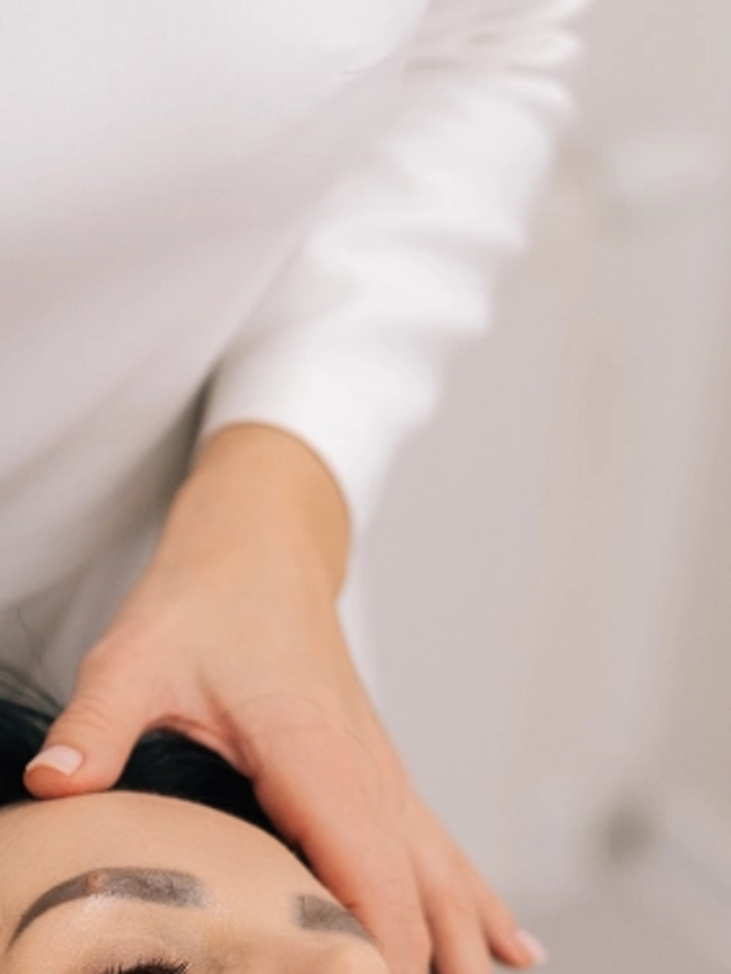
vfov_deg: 14.4
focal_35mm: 134
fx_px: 3771
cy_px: 1033
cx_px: -65
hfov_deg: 10.9
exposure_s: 1/800
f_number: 1.4
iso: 400
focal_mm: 35
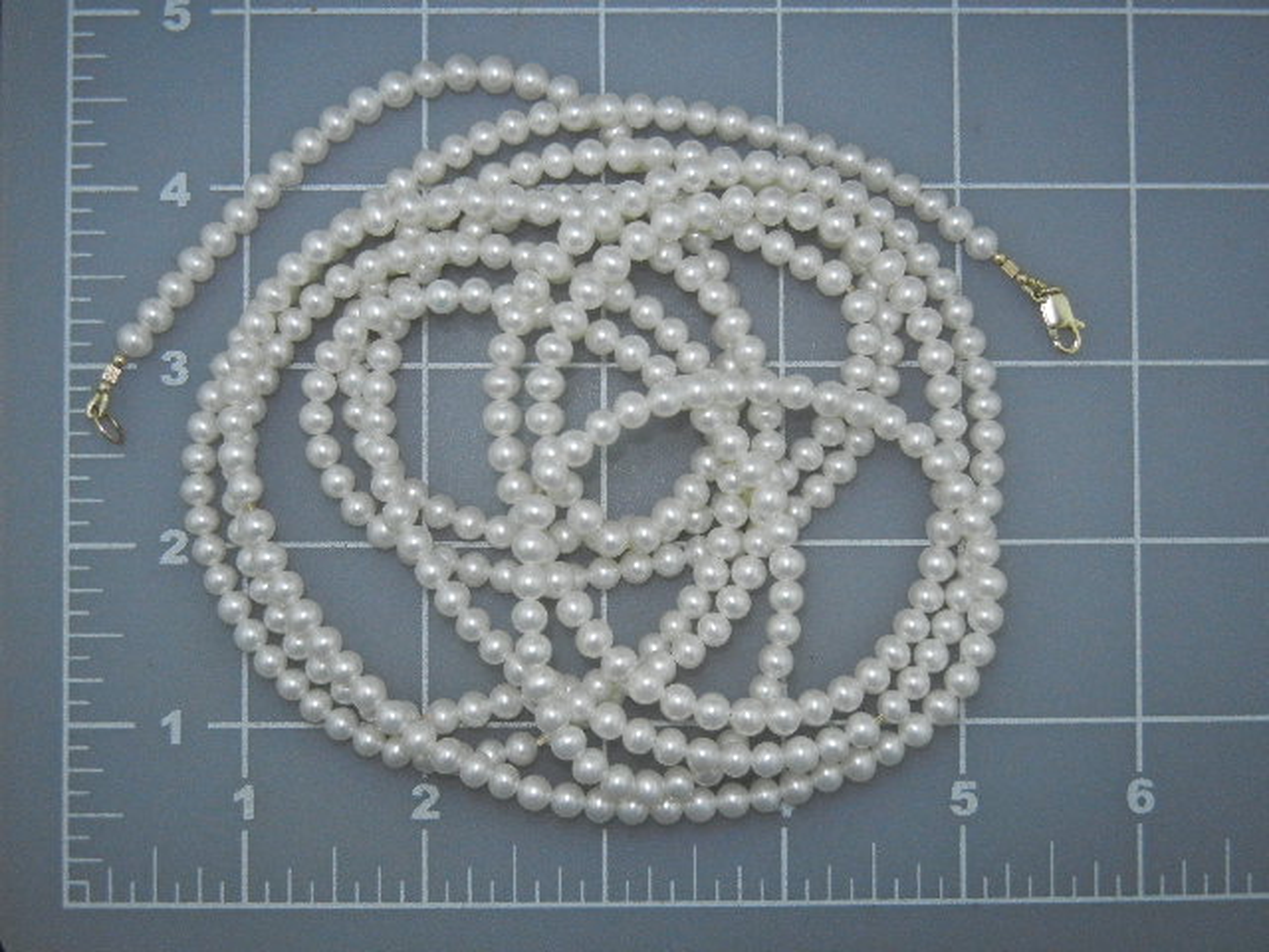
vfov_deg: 36.8
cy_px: 476
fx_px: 1430
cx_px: 634
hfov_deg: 47.9
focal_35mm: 39
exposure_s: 1/30
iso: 800
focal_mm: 7.1
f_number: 7.4
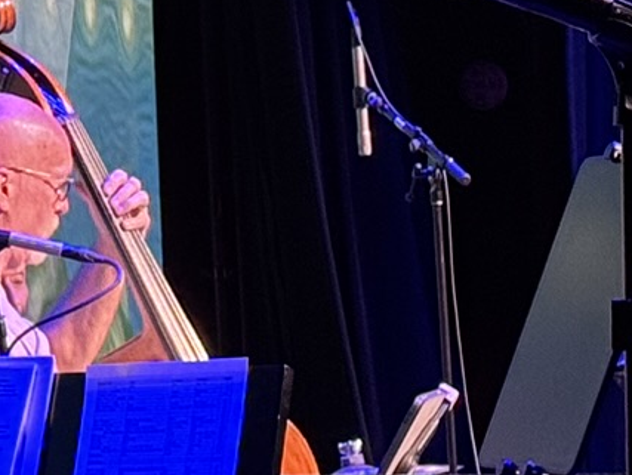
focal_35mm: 230
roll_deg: +1.6
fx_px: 4203
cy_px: -19
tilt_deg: +6.1
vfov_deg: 6.4
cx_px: -299
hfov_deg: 8.4
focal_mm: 6.76
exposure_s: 1/40
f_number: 1.78
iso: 250
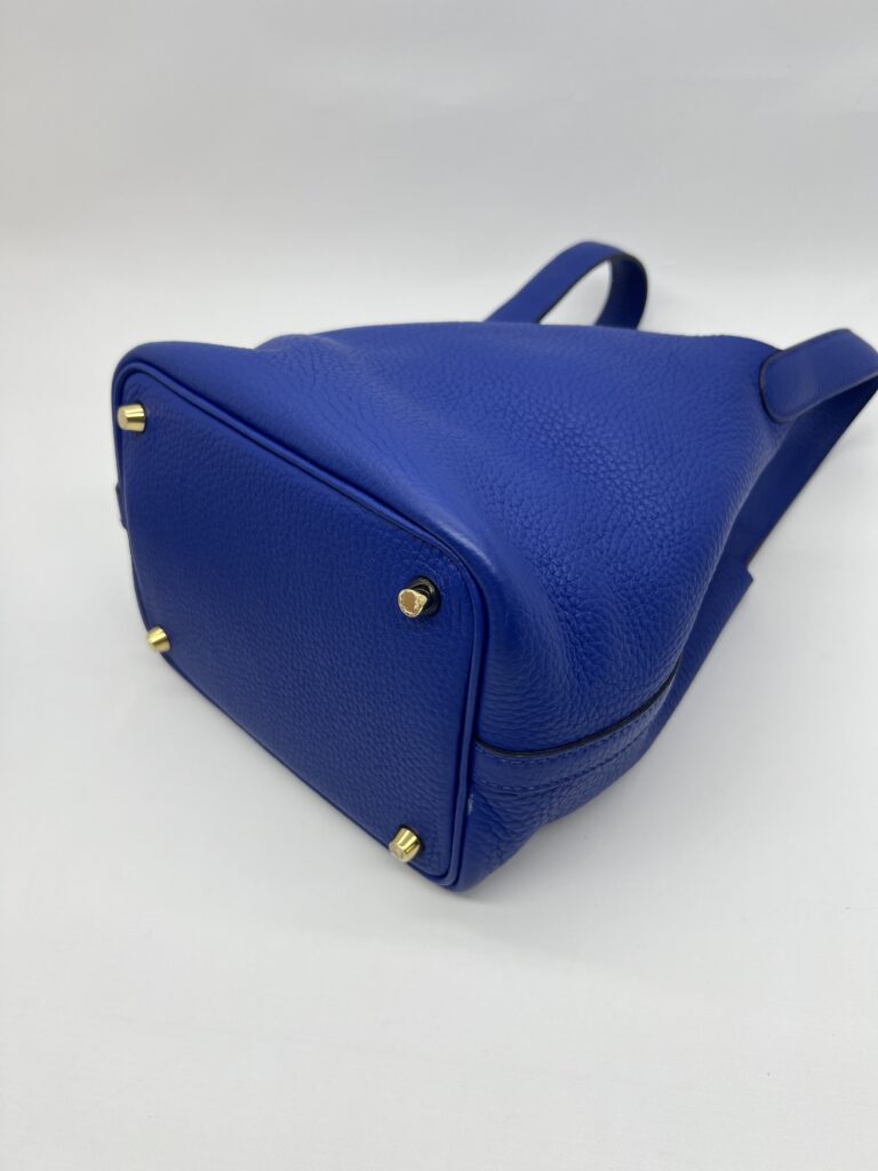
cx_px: 439
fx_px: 879
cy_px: 586
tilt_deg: -43.6
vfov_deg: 67.3
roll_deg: +8.4
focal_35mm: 26
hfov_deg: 53.1
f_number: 1.5
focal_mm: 5.7
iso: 50
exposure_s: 1/304
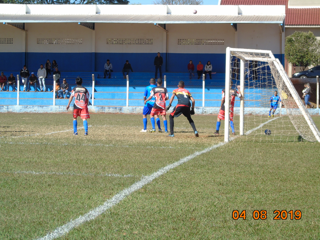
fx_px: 1498
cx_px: 160
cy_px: 120
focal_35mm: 162
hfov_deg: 12.2
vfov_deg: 9.2
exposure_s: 1/320
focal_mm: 29
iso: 80
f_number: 4.9
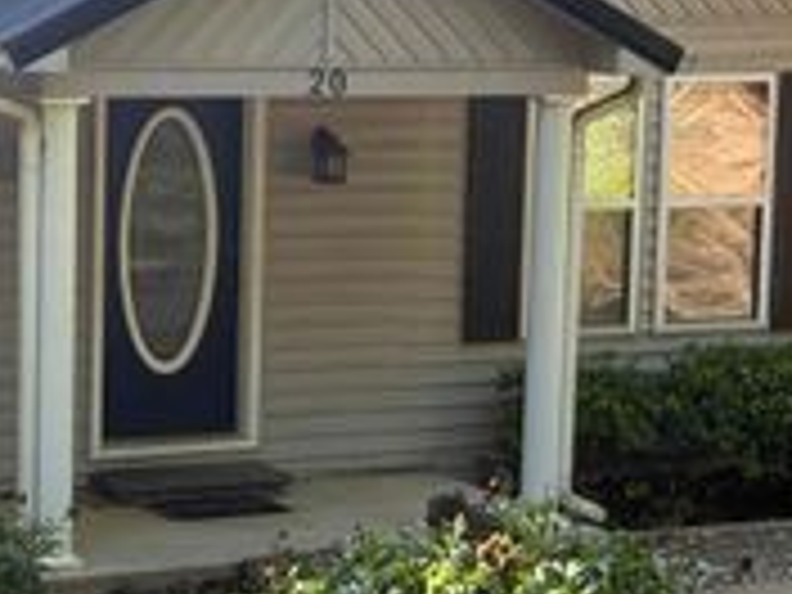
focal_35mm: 136
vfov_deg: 10.9
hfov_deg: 14.5
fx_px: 3112
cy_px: 245
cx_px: 284
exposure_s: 1/469
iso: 100
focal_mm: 6.76
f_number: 1.78
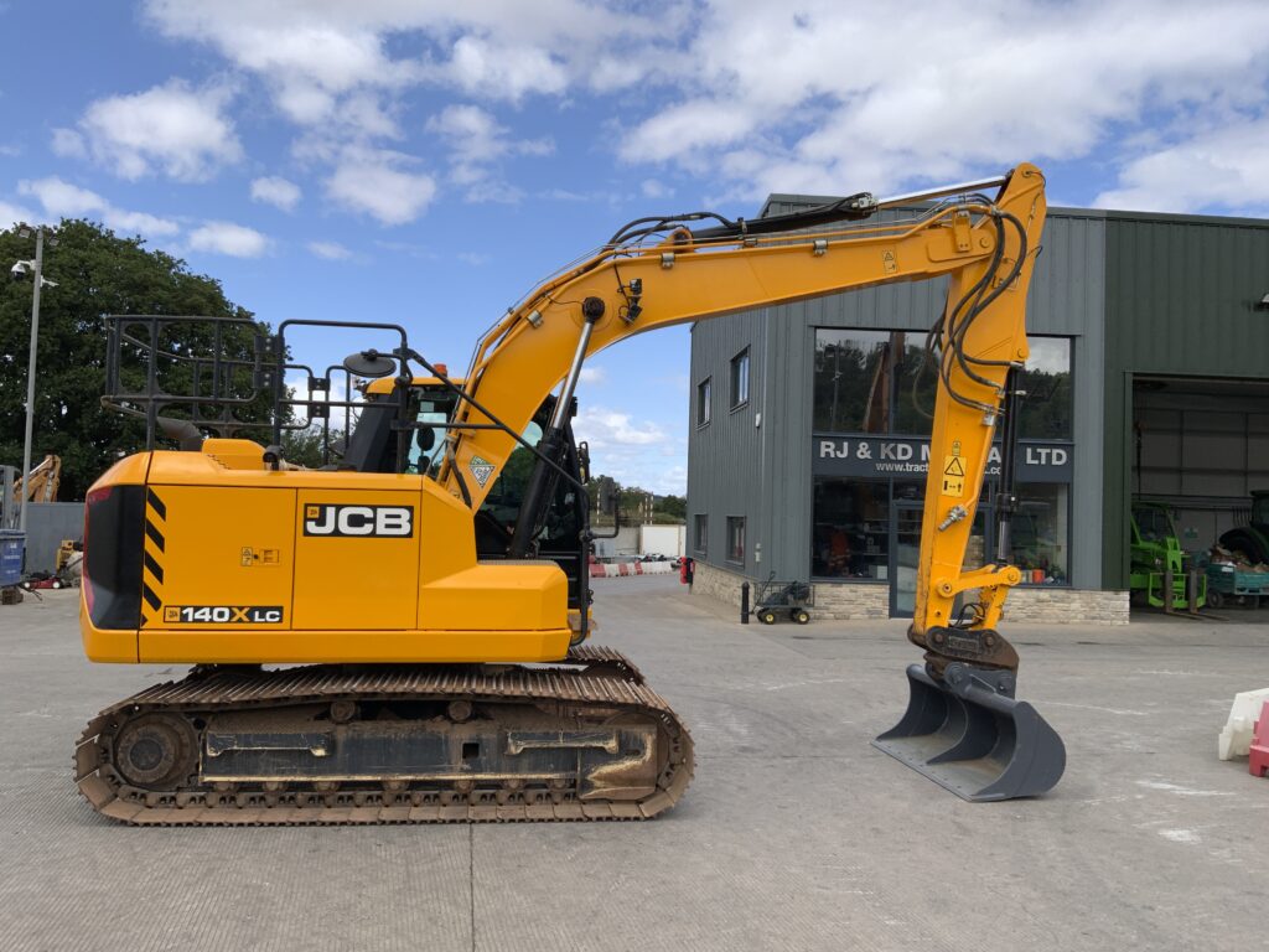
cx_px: 634
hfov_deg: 61.7
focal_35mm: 29
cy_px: 476
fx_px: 1063
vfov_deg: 48.2
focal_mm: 3
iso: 16
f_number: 1.8
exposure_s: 1/1490
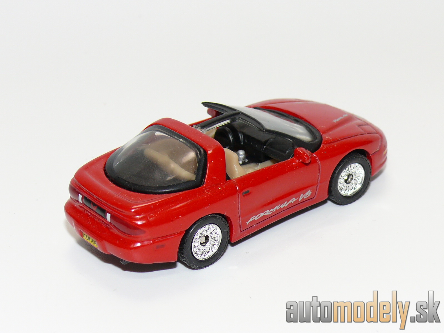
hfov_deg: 19.3
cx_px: 222
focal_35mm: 102
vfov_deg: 14.5
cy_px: 166
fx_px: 1308
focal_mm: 13.3
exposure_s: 1/30
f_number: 4
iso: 100
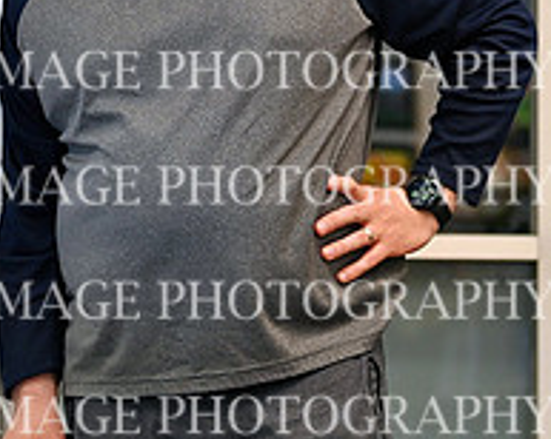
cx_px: 143
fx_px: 3454
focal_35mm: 212
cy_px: 13
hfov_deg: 9.1
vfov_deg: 7.3
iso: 900
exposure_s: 1/125
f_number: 2.8
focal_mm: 75
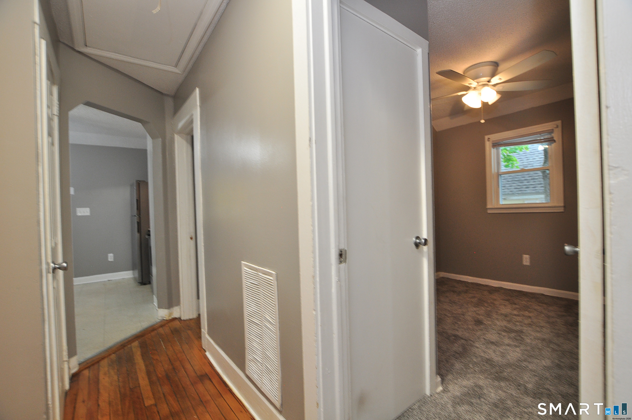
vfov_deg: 77.2
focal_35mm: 15
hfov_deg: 100.5
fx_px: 263
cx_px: 316
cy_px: 210
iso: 400
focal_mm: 10
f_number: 5
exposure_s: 1/13
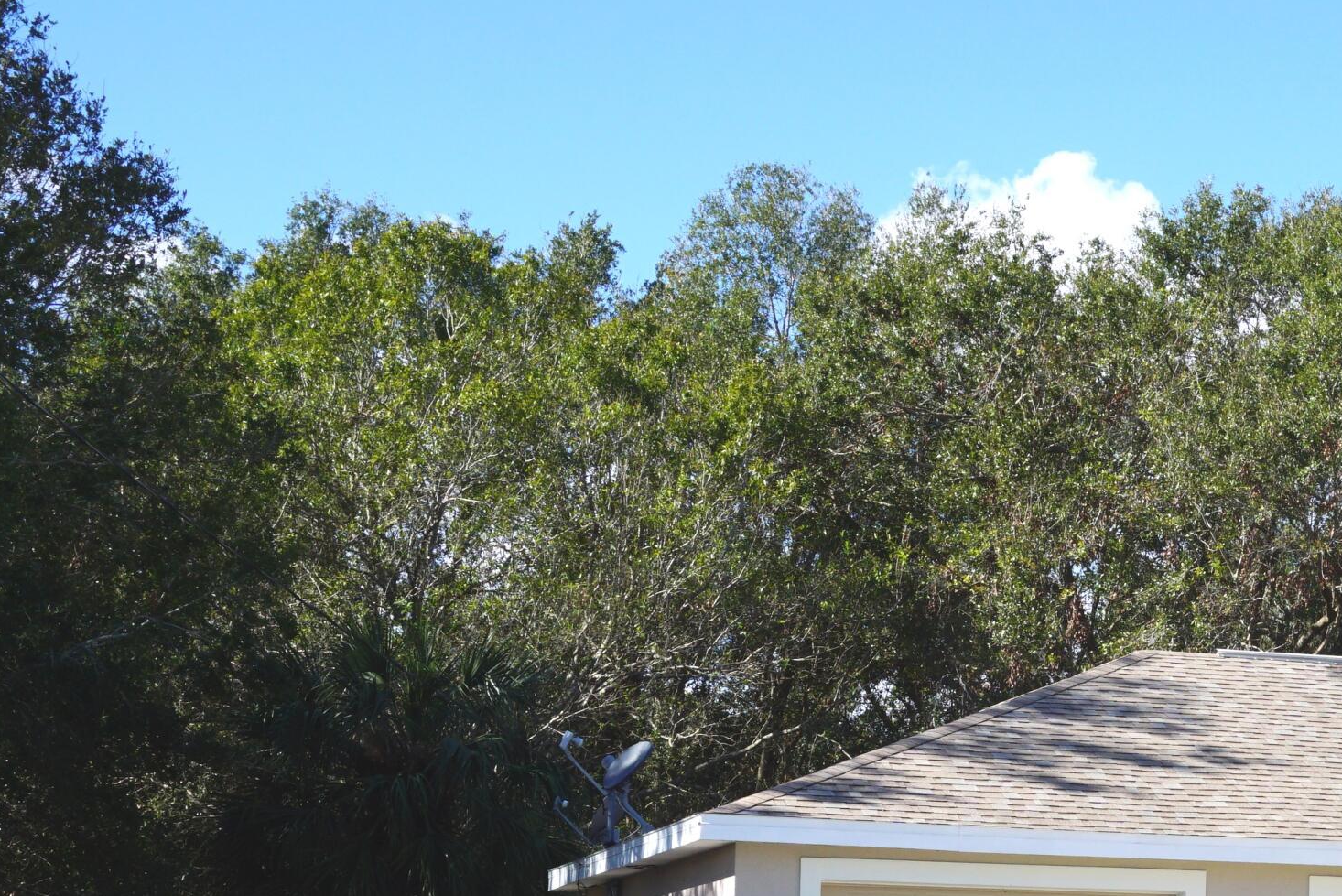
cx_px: 1252
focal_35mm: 89
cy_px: 783
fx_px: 3320
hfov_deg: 22.2
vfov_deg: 15.2
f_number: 11
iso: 100
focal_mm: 29
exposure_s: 1/125
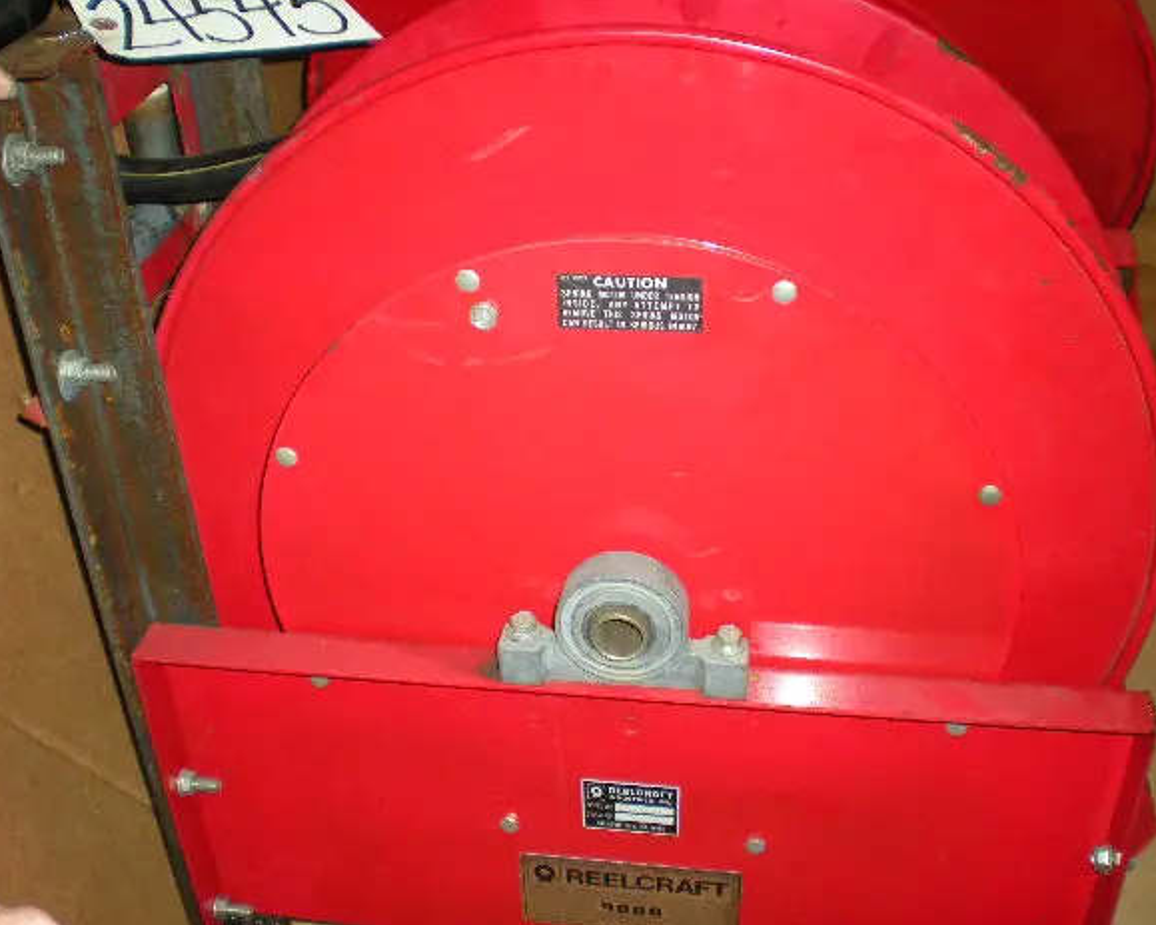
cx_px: 583
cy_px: 462
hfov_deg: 44.8
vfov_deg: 36.5
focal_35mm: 41
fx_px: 1403
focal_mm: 6.3
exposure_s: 1/60
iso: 127
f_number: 3.1
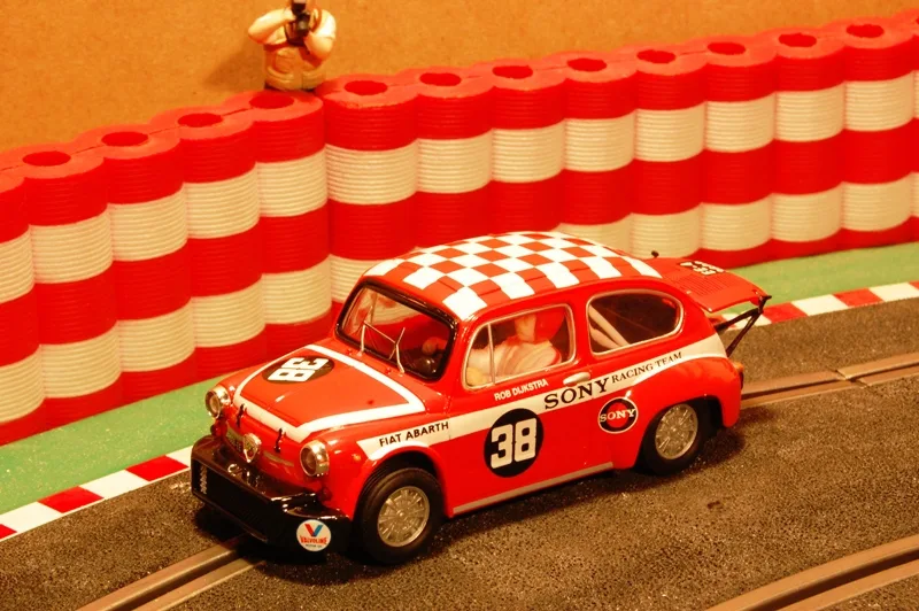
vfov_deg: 16.5
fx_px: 2104
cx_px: 460
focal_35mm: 82
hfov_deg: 24.6
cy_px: 306
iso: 800
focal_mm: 55
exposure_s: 1/13
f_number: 22
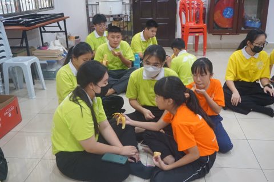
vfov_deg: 36.9
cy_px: 91
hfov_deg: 53.1
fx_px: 274
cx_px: 137
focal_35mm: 36
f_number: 4.5
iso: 3200
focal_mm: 24
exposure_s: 1/125
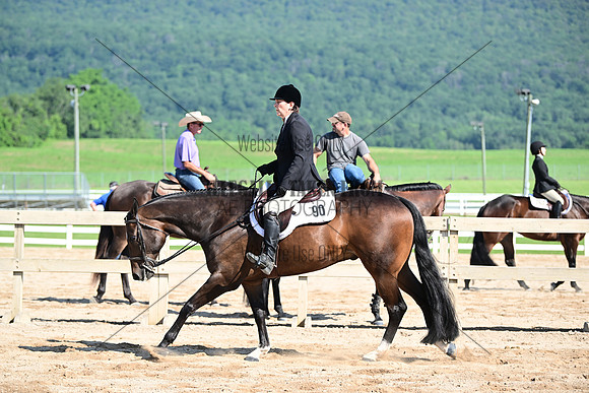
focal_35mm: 116
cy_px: 196
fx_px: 1898
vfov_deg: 11.8
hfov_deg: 17.6
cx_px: 294
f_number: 4
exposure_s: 1/778
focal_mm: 116
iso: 125
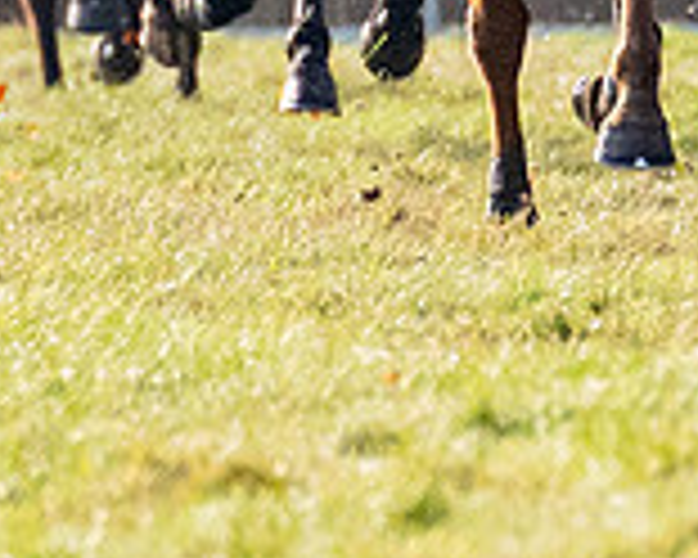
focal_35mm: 3013
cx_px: 1473
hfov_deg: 0.6
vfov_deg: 0.5
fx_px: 62243
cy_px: -580
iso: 800
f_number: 4
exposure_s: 1/5000
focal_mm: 280
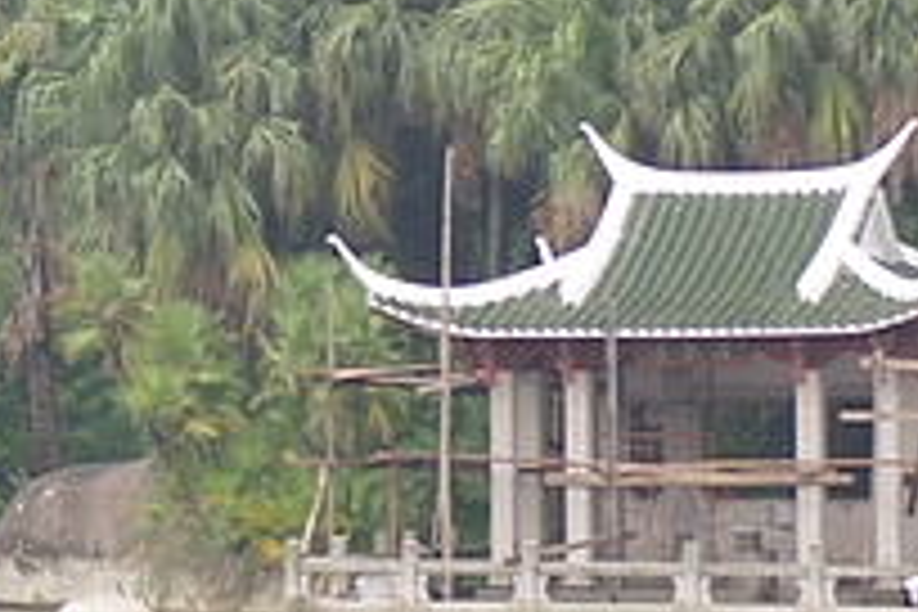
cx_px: -279
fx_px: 6731
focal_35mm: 264
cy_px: 227
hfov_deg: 7.7
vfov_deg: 5.2
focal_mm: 28
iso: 100
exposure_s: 1/30
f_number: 4.5
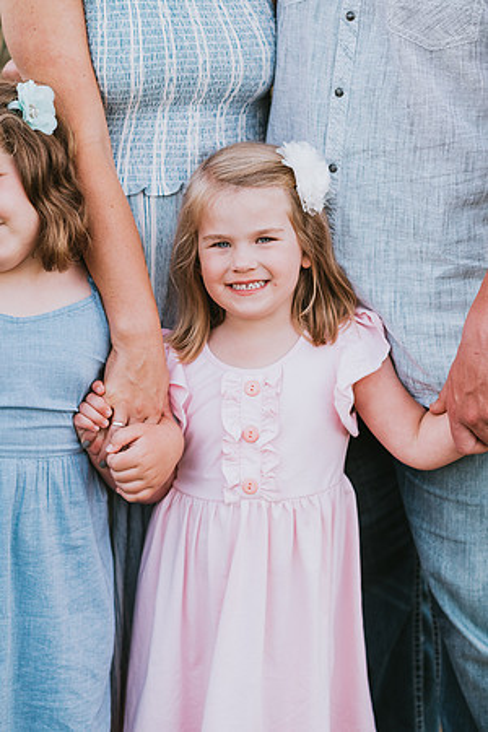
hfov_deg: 16.1
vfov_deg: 23.9
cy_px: 366
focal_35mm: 85
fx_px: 1728
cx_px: 244
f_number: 2.5
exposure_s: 1/400
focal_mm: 85
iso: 200
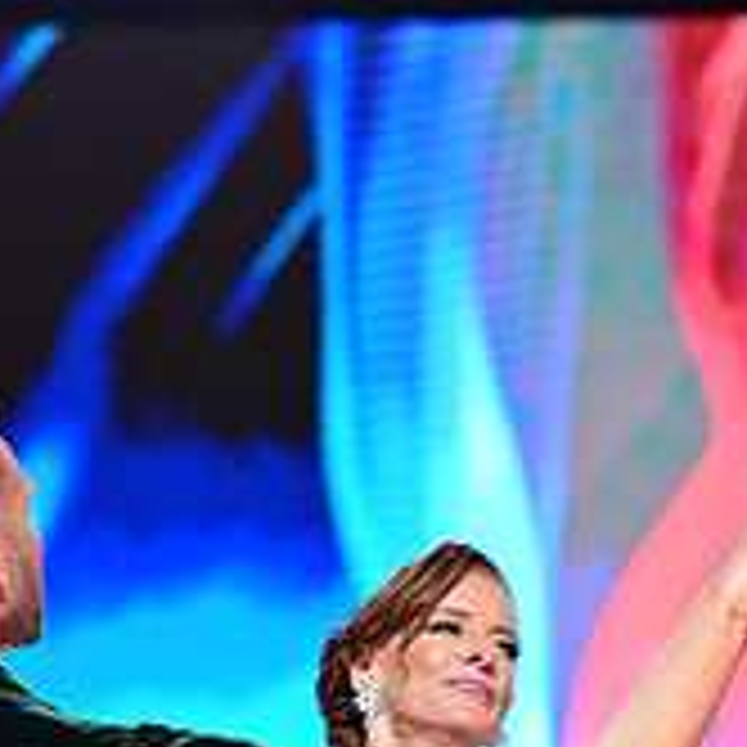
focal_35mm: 326
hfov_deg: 5.4
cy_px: 1152
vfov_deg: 5.3
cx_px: 346
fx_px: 7959
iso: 1600
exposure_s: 1/500
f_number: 2.8
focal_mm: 110
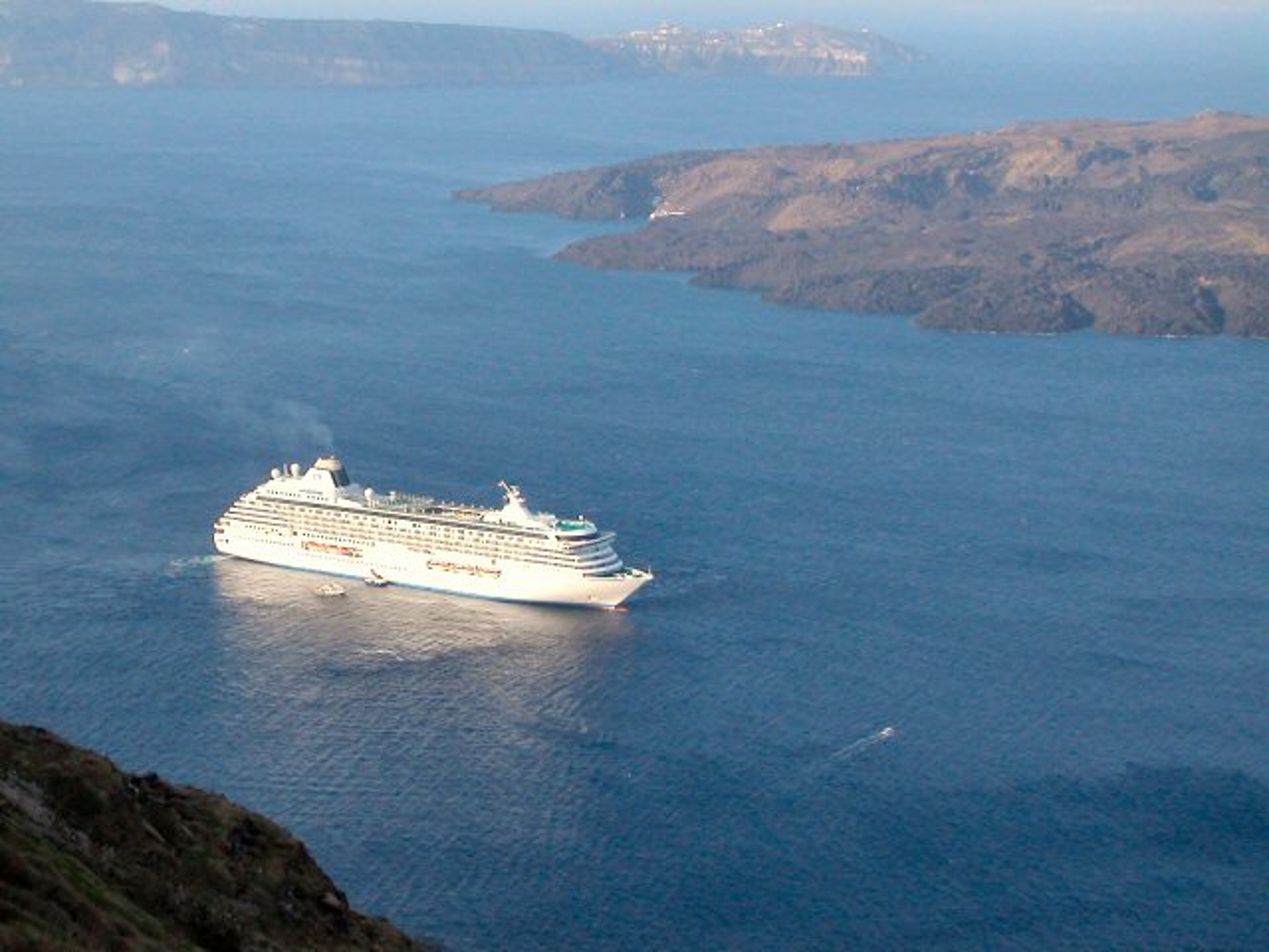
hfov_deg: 23.8
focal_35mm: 82
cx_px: 634
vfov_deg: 18.0
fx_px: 3006
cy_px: 476
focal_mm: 12.5
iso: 100
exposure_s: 1/530
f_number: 4.1
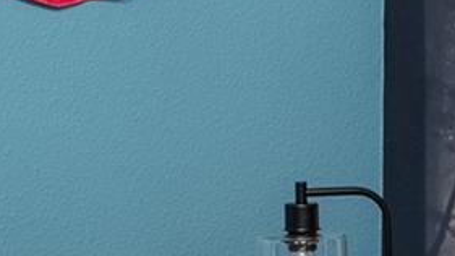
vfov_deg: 6.3
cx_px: 798
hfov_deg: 10.6
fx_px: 2304
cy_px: -6
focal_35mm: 191
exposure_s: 1
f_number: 5.6
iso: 400
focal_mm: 32
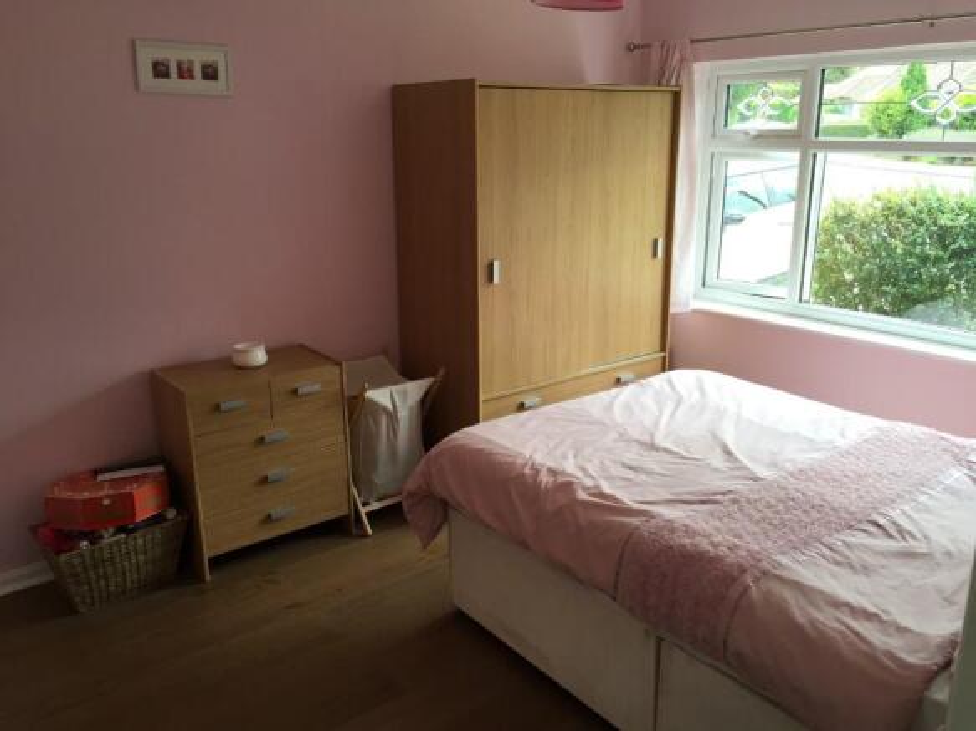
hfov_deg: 61.7
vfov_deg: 48.2
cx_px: 488
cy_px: 366
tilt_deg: -14.6
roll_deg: -1.1
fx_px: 817
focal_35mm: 29
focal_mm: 4.15
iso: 50
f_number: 2.2
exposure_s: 1/120
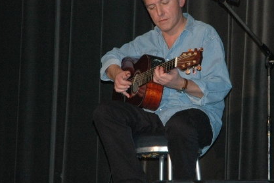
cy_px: 68
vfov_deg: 6.9
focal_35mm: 199
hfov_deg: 10.3
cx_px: 159
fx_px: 1514
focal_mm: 70
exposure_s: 1/60
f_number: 4.5
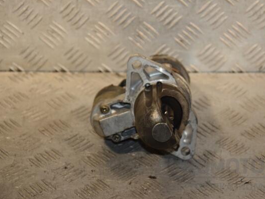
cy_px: 99
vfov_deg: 12.9
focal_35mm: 115
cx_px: 149
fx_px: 880
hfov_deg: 17.1
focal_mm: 70
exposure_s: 1/200
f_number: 5.6
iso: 800
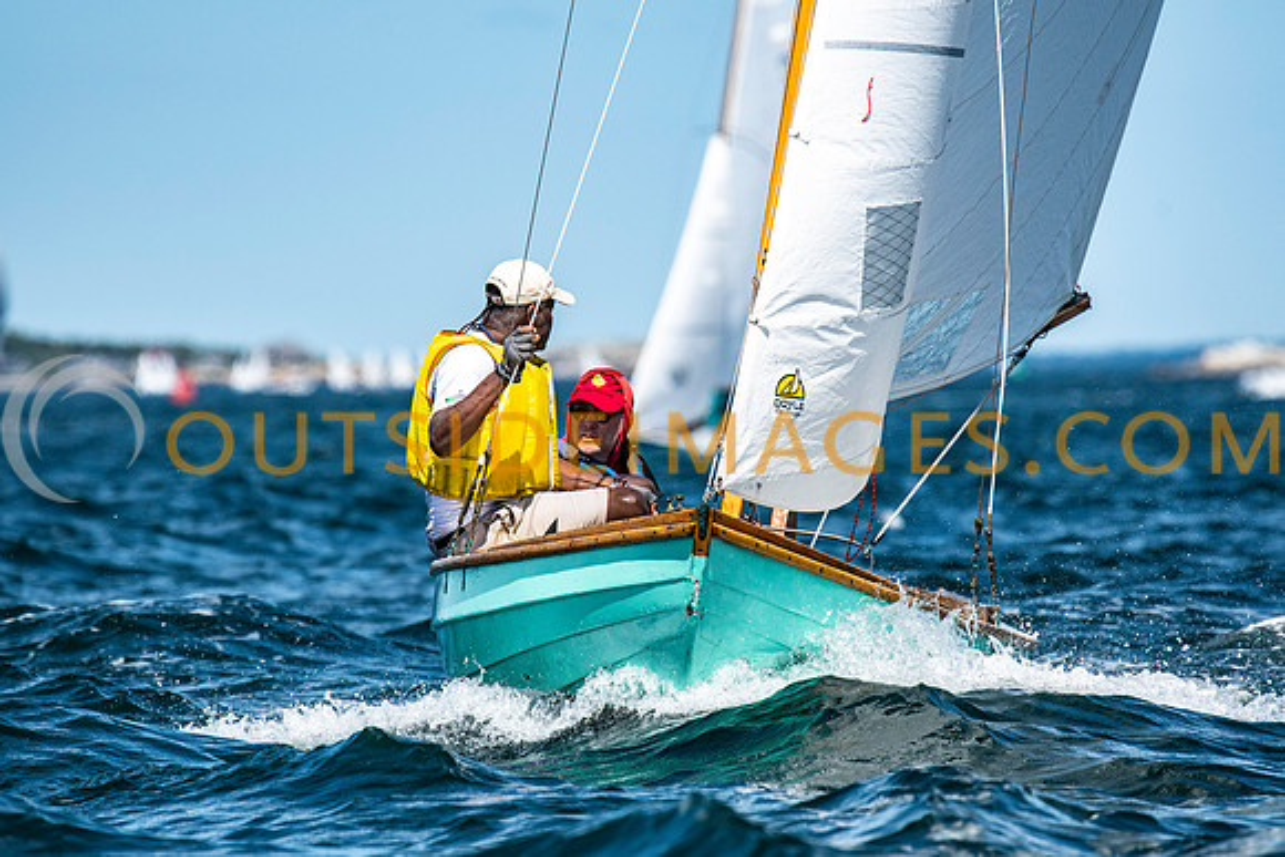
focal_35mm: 455
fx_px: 16260
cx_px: 642
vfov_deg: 3.0
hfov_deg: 4.5
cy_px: 428
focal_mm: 300
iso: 500
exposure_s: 1/5000
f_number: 5
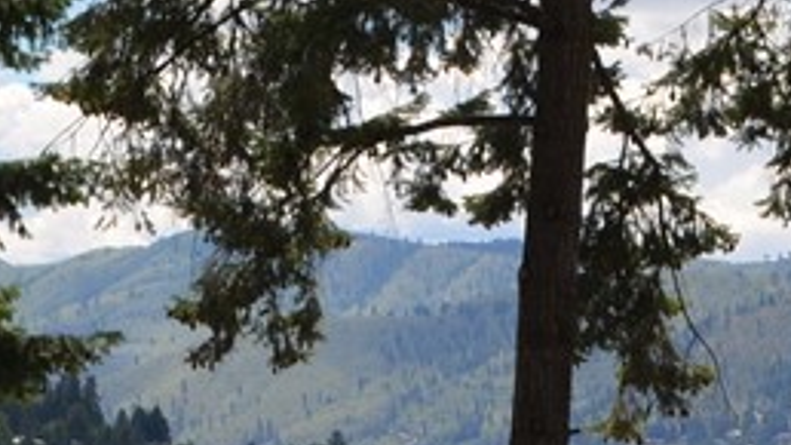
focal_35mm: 304
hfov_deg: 7.1
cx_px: 415
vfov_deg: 4.0
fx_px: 6375
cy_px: -198
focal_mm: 46
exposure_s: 1/200
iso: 100
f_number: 10
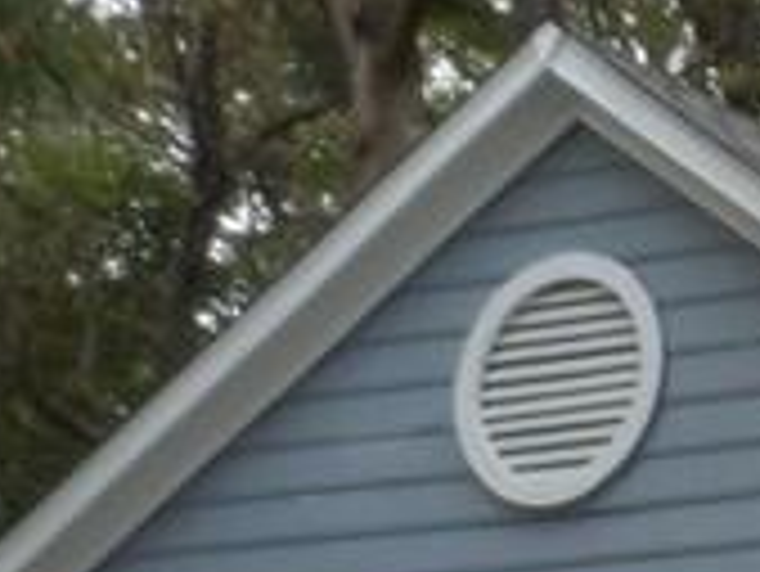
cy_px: 712
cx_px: 1799
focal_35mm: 145
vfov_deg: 10.1
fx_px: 3186
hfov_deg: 11.4
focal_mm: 4
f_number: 3.2
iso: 80
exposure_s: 1/125
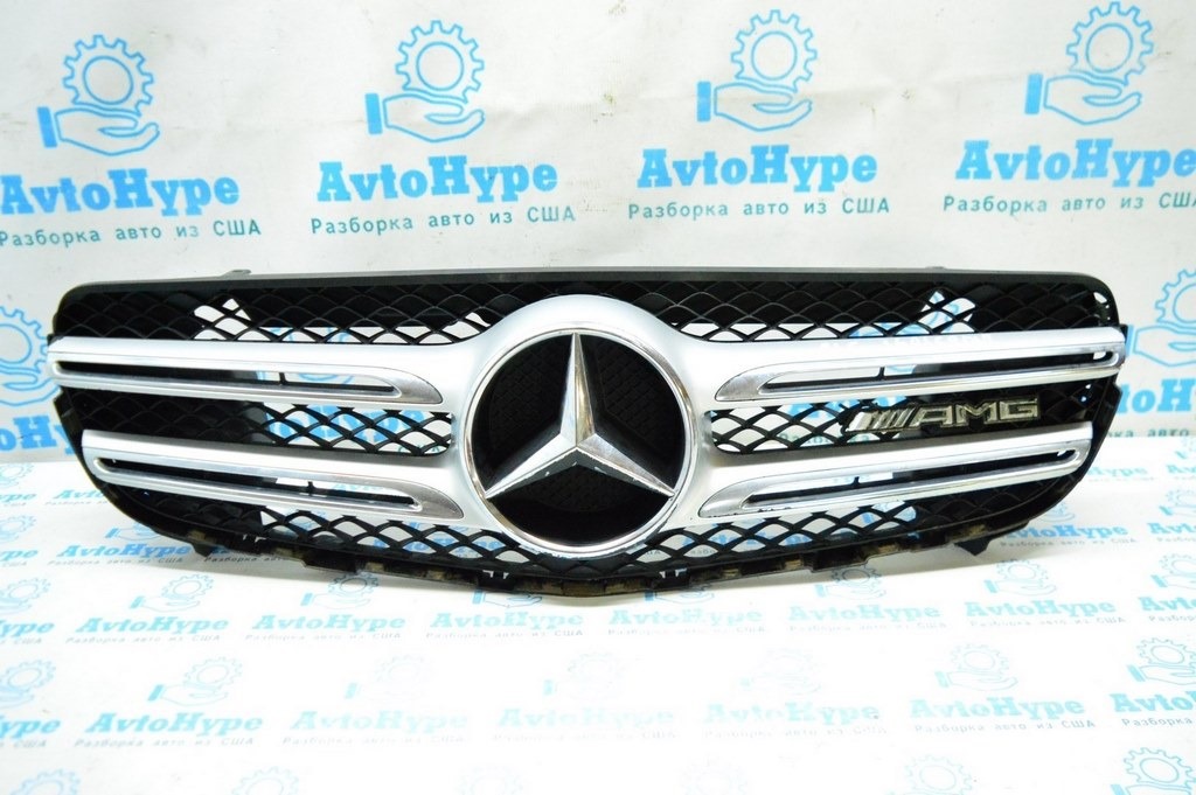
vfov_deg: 43.5
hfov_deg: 62.0
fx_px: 996
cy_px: 398
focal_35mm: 30
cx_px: 598
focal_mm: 20
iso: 6400
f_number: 3.8
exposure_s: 1/320
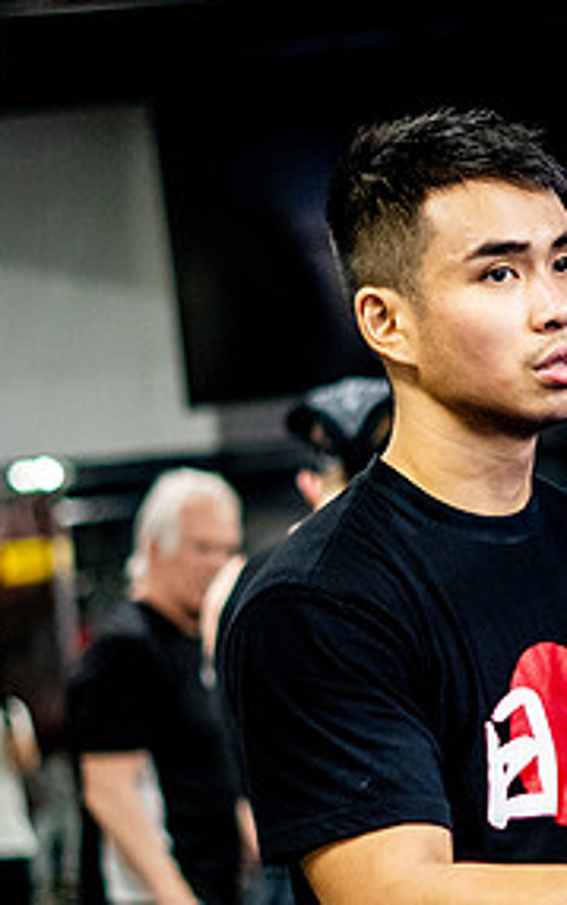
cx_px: 649
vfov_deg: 13.5
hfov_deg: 8.4
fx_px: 3828
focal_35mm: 155
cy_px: 555
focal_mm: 50
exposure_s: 1/500
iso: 5000
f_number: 1.8
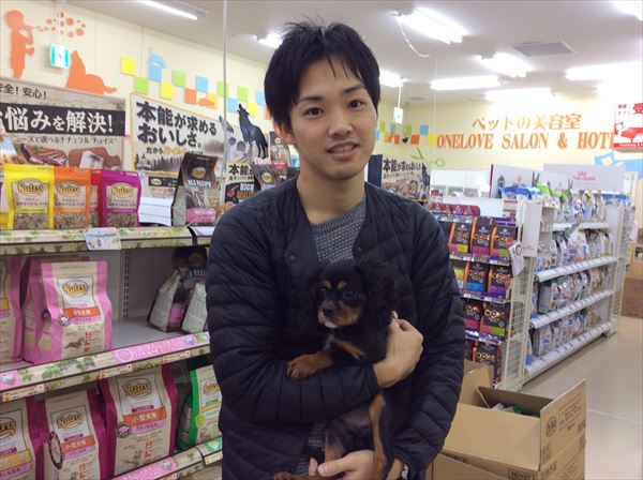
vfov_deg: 44.0
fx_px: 593
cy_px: 240
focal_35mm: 32
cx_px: 322
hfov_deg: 56.9
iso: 32
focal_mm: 3.3
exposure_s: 1/24
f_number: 2.4
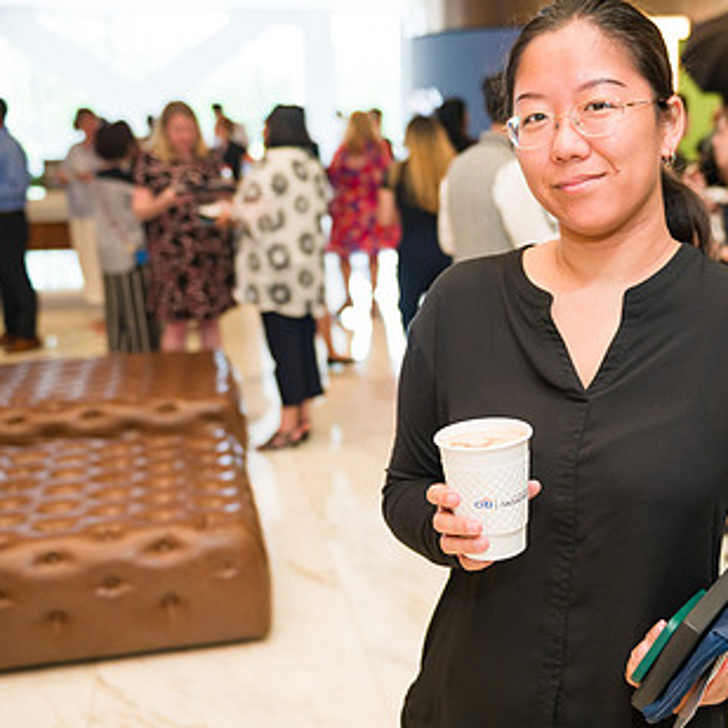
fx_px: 1213
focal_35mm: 51
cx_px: 521
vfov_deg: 33.4
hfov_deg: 32.9
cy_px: 337
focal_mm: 32
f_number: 3.2
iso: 400
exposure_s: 1/200
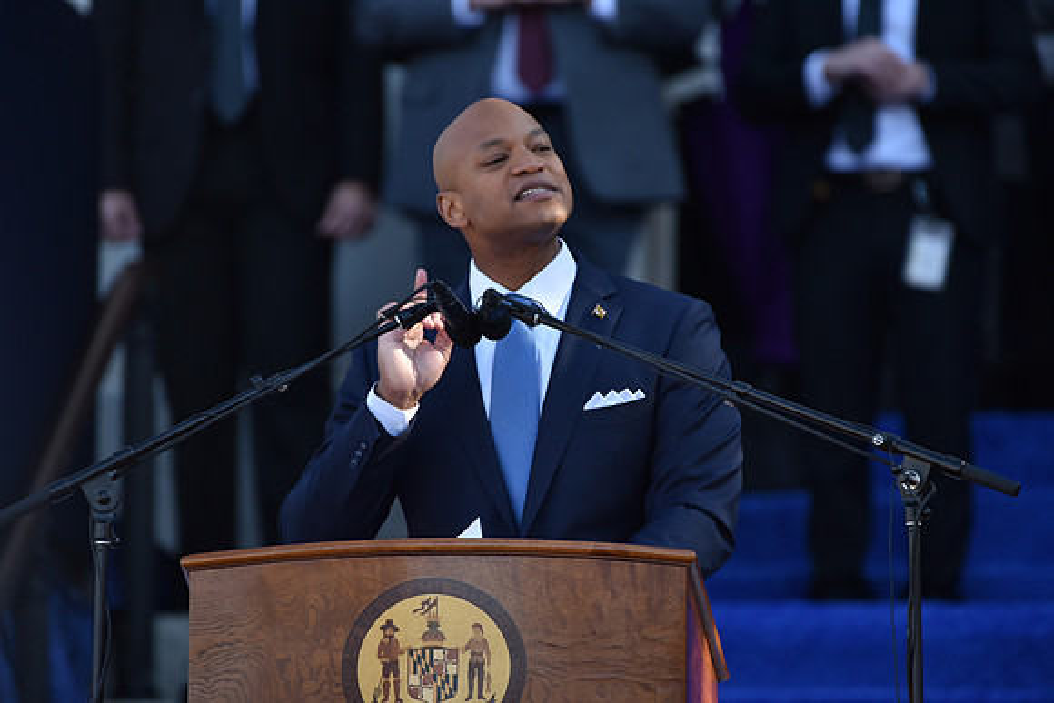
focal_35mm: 500
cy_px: 352
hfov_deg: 4.1
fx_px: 14642
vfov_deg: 2.8
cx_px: 527
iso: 640
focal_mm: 500
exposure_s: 1/1000
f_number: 5.6
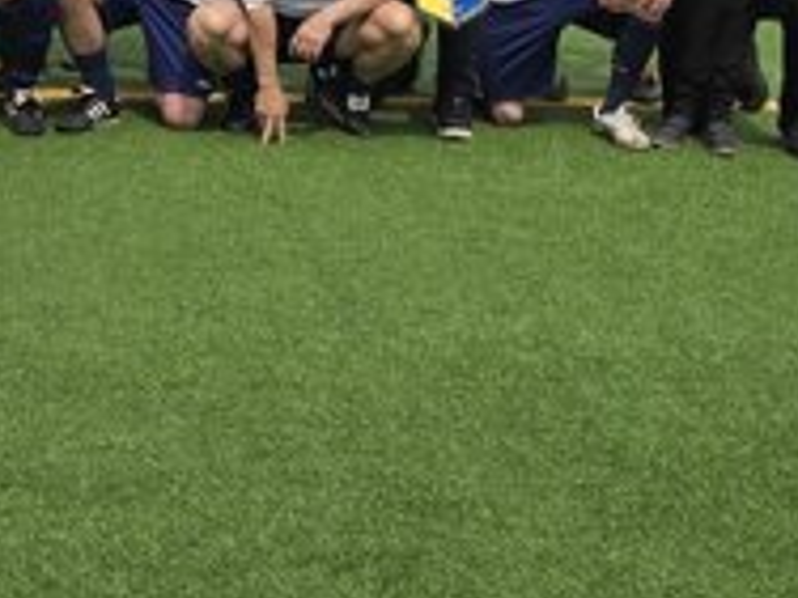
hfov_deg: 18.4
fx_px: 2374
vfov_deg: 13.4
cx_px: -55
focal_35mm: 103
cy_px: -331
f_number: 1.7
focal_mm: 6.3
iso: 12
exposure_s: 1/1189
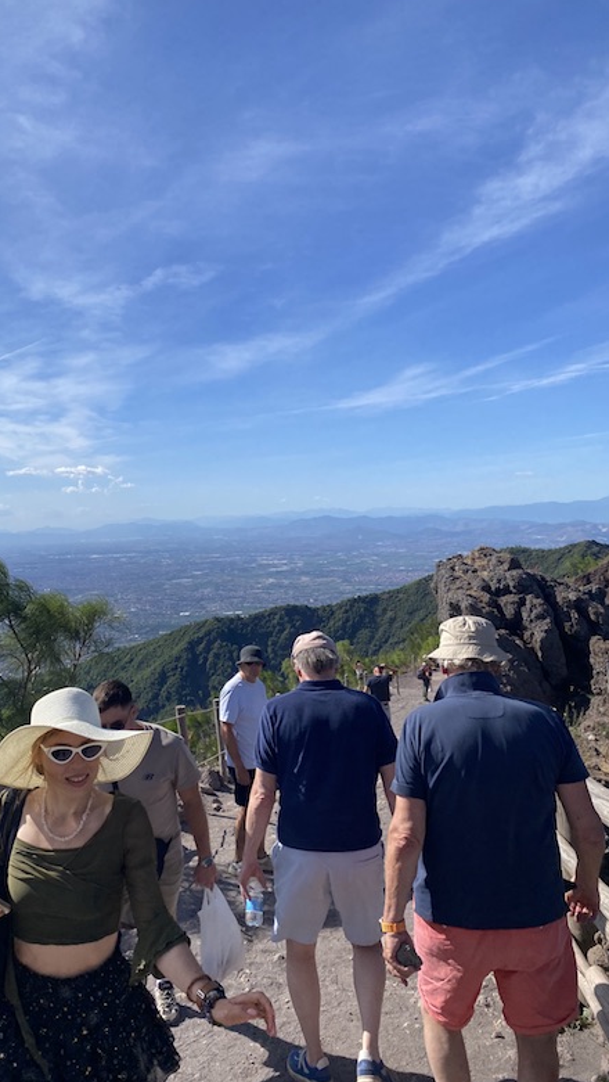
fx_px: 832
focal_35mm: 29
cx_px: 213
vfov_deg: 66.0
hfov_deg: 39.8
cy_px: 550
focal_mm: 4.25
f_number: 1.8
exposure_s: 1/3497
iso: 32
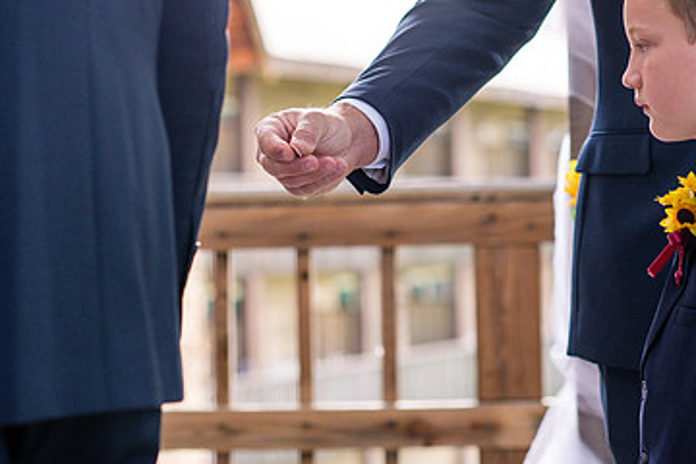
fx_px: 2648
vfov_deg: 10.0
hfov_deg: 15.0
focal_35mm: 137
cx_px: 325
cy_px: 132
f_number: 3.2
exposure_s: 1/320
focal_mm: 85
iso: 400
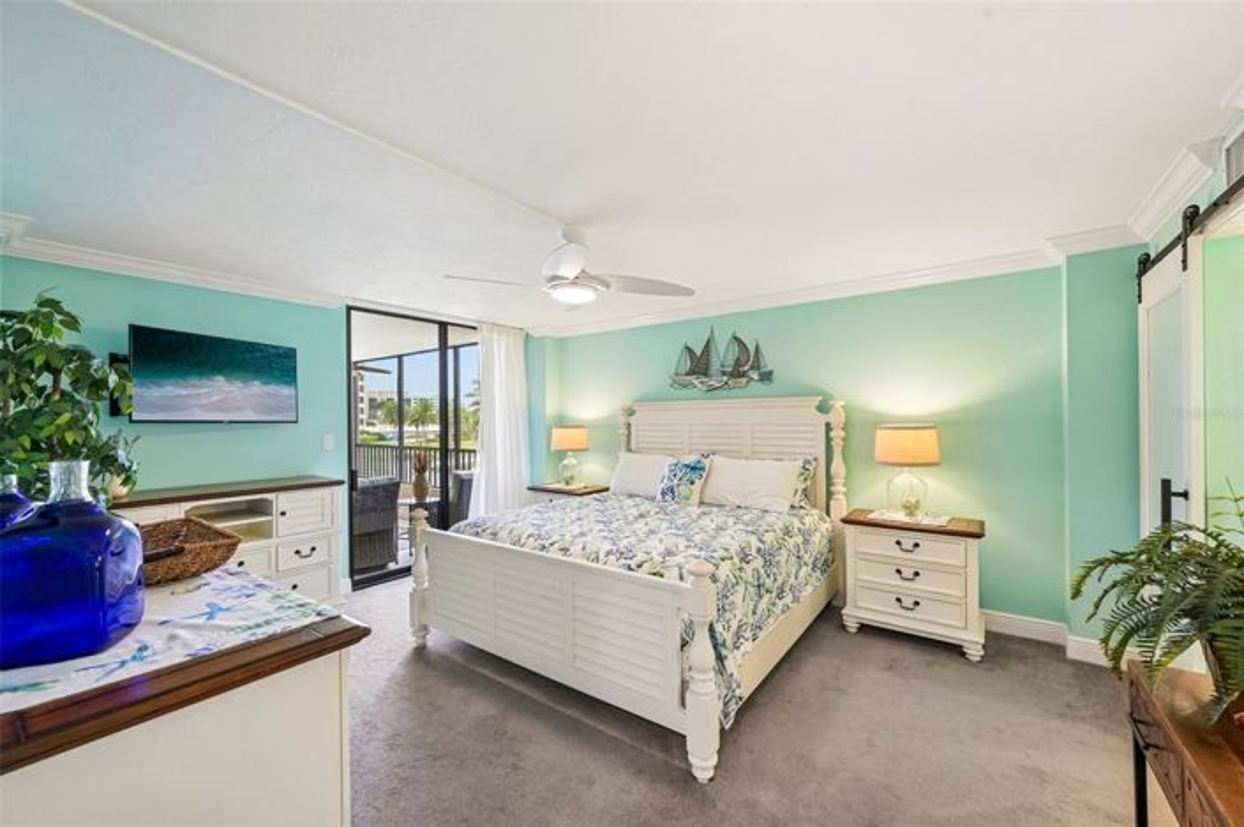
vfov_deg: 81.1
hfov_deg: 104.3
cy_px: 414
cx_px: 622
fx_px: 483
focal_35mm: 14
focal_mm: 14
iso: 400
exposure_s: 1/15
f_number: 8
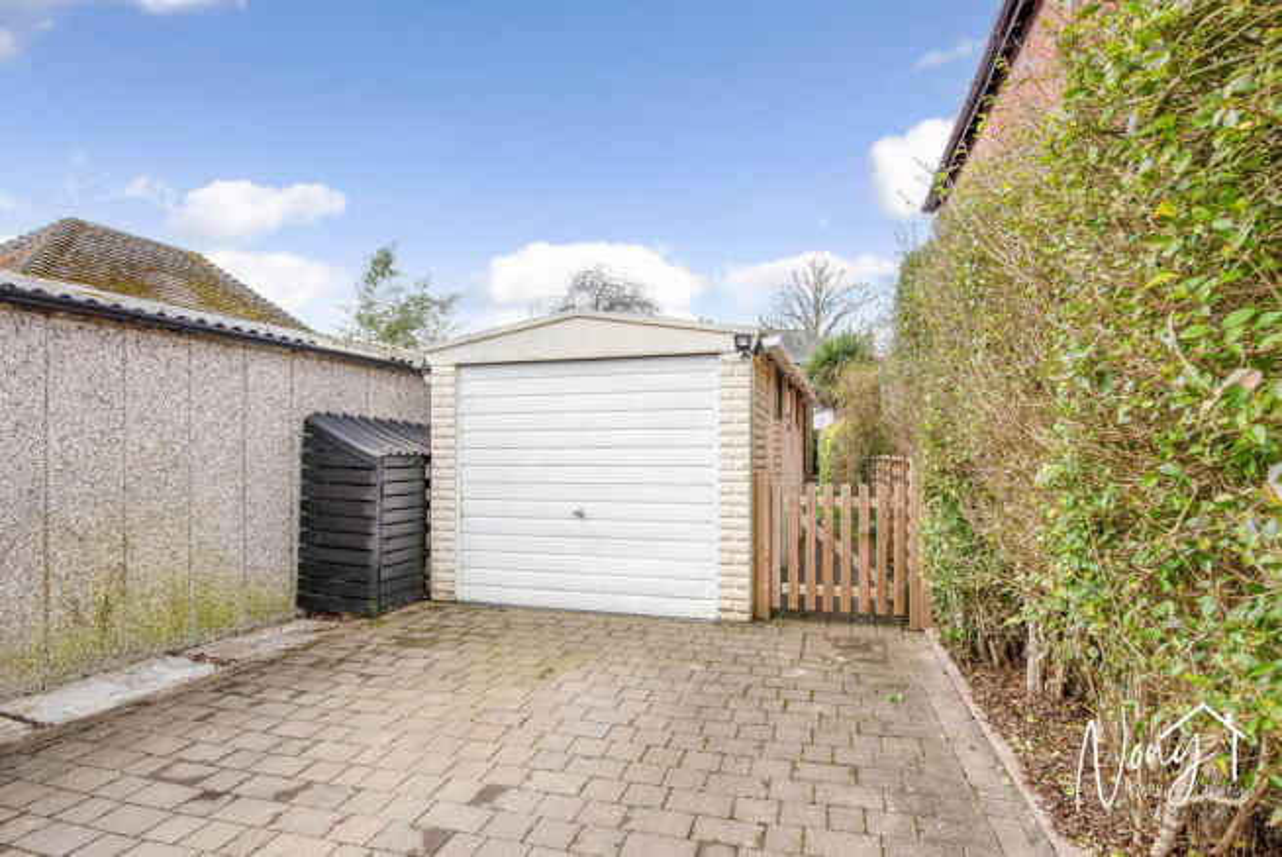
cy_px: 428
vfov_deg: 64.6
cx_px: 641
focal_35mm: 19
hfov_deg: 86.9
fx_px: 677
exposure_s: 1/400
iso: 400
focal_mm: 19
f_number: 7.1
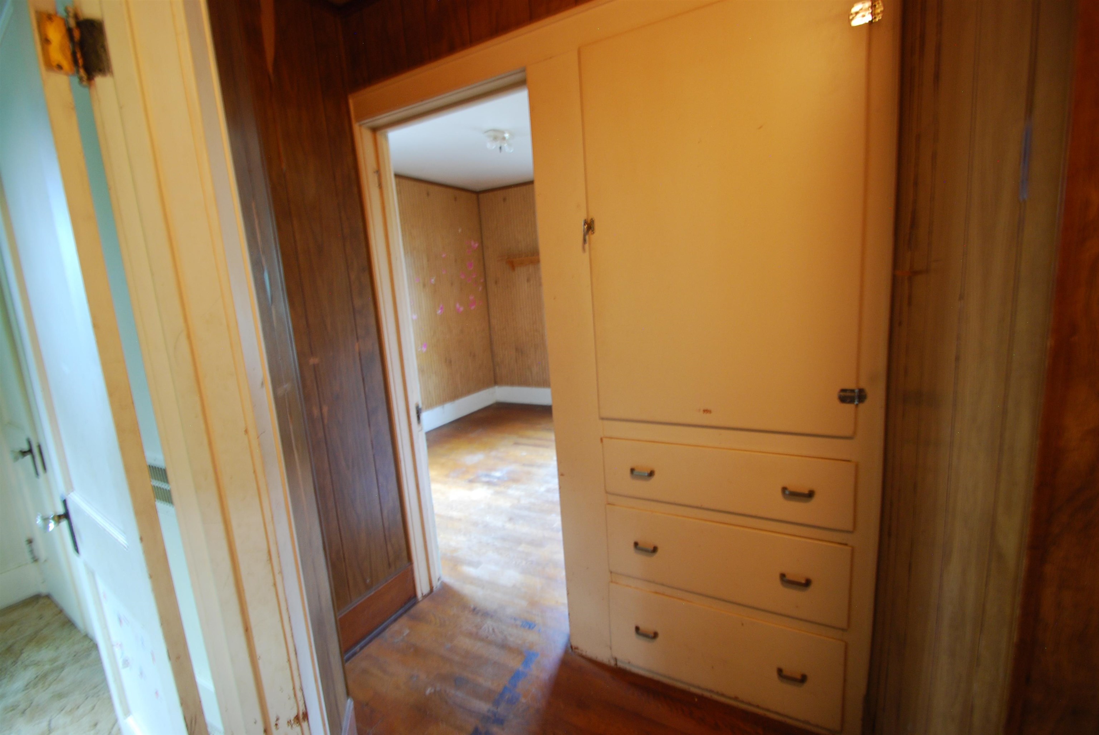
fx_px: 458
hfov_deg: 100.3
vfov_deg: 77.5
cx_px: 550
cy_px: 368
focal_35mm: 15
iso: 400
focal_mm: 10
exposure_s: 1/4
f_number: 3.5
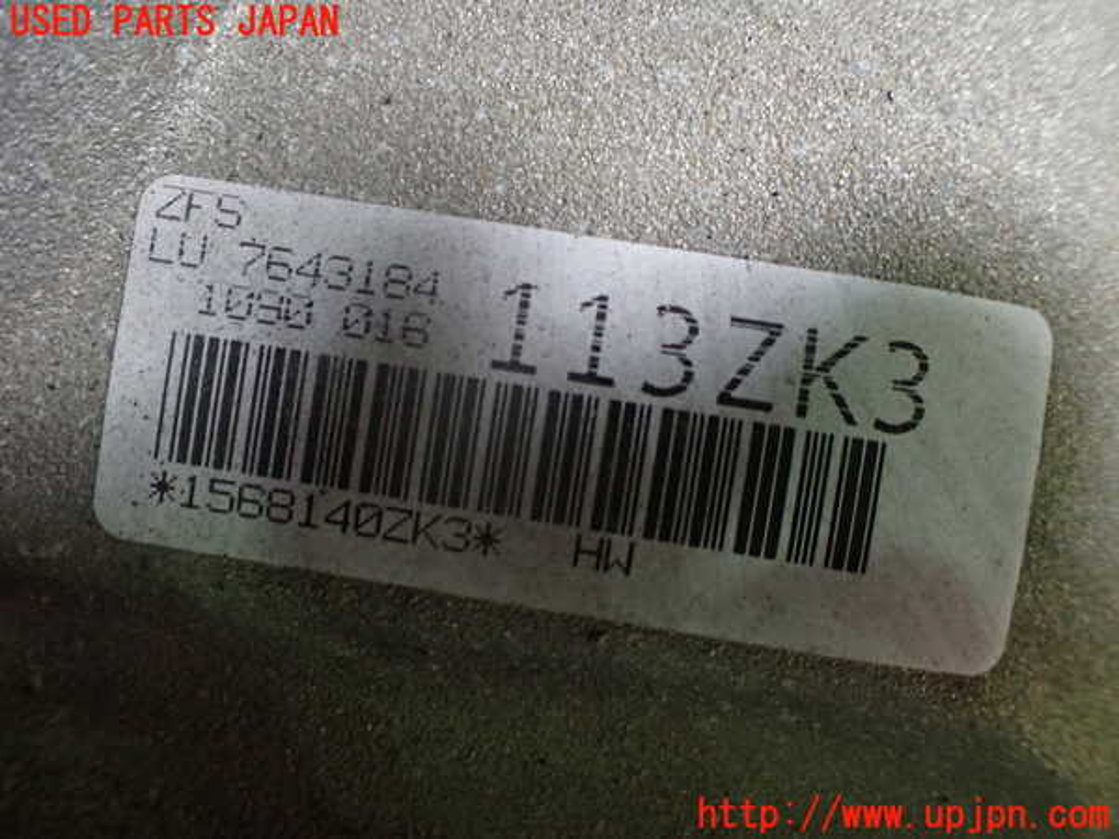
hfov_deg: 60.0
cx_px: 560
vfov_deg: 46.8
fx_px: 970
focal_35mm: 30
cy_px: 420
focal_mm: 5.4
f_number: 2.3
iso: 800
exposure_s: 1/125
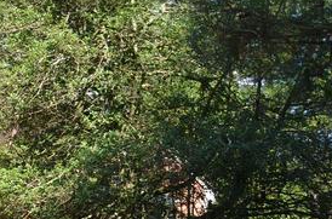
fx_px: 929
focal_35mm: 101
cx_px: -219
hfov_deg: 17.4
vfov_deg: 13.5
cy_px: 94
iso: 100
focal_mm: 18
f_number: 4
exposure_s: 1/250
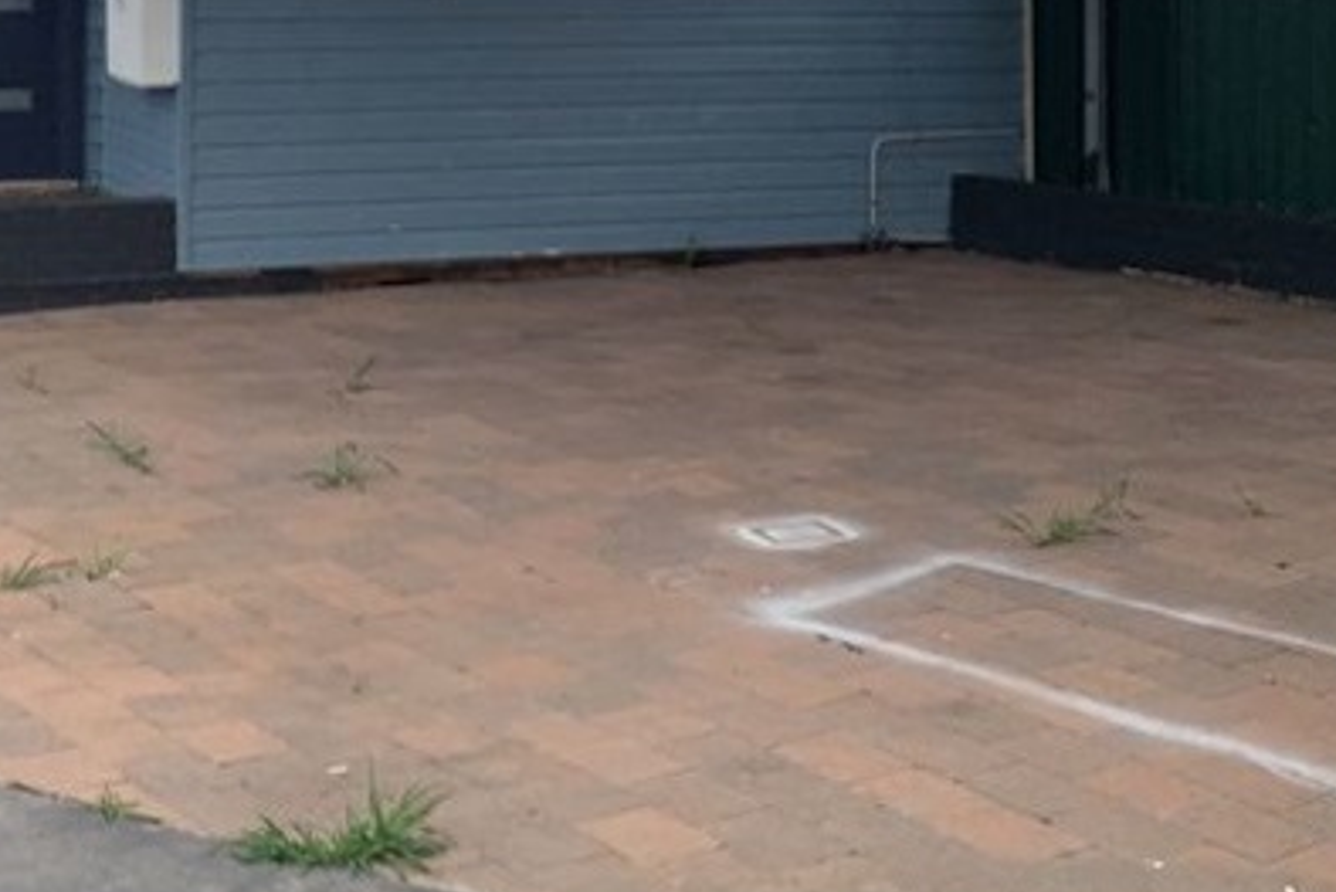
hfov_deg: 48.8
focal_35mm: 39
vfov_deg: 31.0
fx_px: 1448
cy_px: -53
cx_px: 458
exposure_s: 1/60
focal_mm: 10
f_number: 4
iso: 220
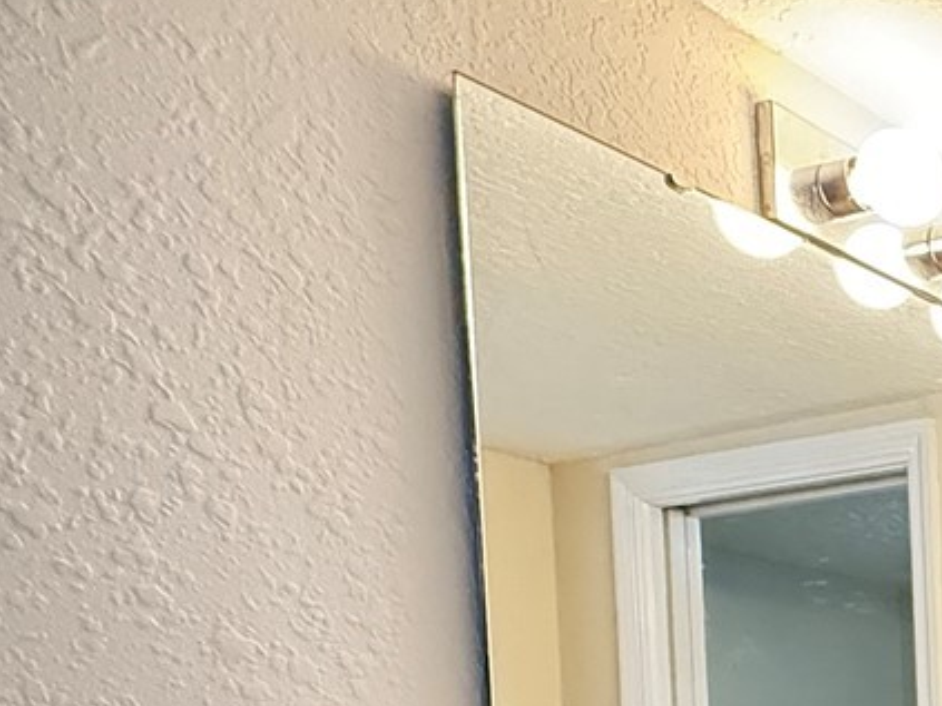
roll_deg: +1.6
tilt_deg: -2.0
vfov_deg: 24.5
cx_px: 1488
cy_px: 877
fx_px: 1442
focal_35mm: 53
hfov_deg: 25.2
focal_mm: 2.22
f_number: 2.2
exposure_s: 1/60
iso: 640
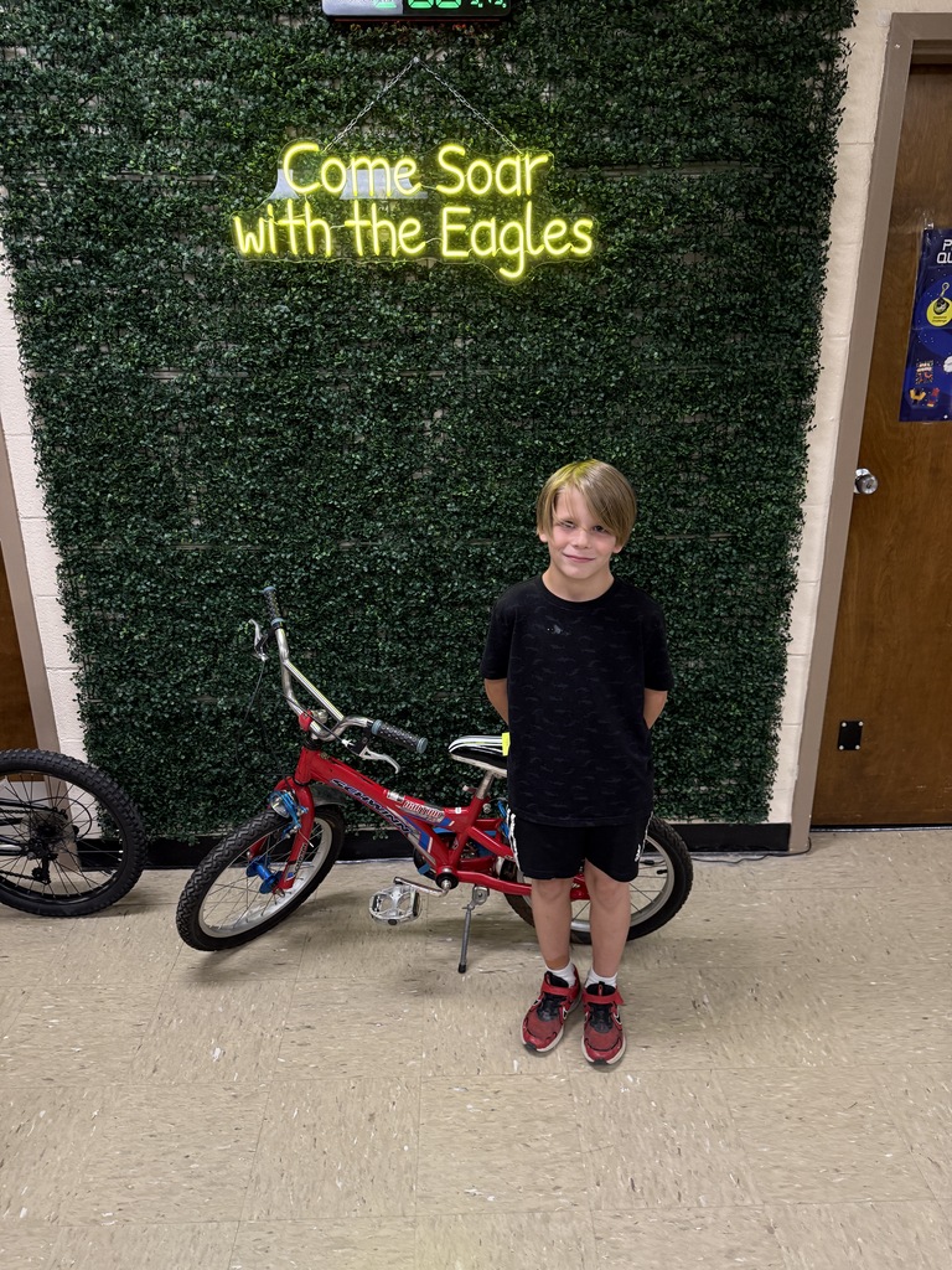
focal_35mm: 24
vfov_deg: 71.6
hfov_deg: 56.8
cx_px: 476
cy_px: 635
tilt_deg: -18.8
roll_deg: +0.8
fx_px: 880
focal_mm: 6.76
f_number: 1.78
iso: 320
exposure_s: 1/60
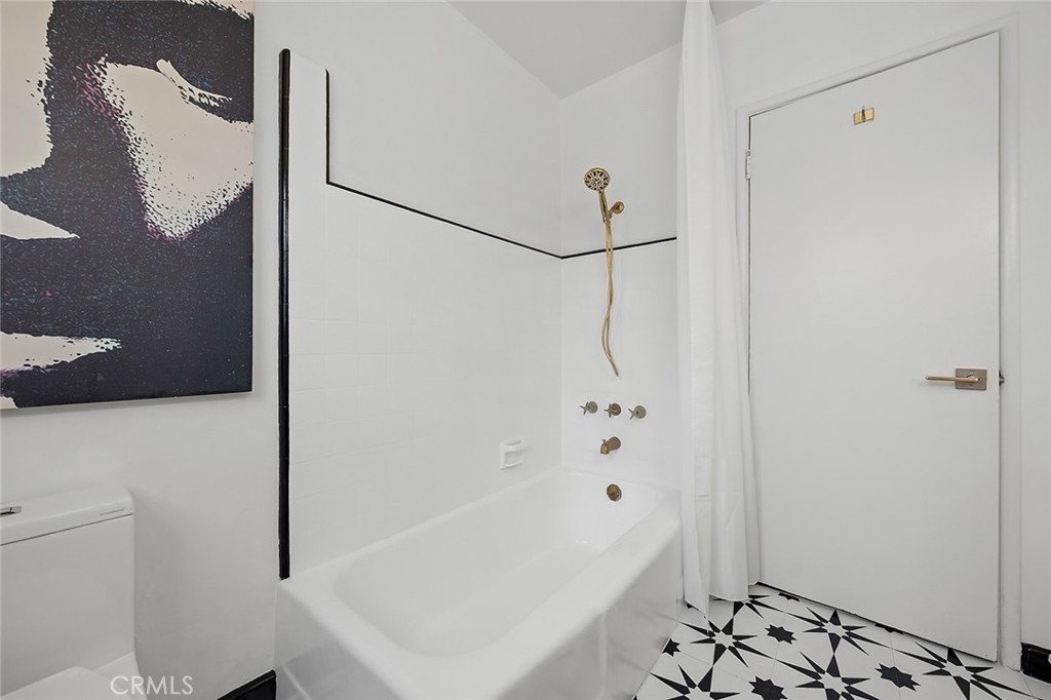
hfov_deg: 104.3
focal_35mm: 14
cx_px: 526
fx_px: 409
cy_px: 350
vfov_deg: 81.2
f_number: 5.6
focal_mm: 14
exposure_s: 1/40
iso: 1000
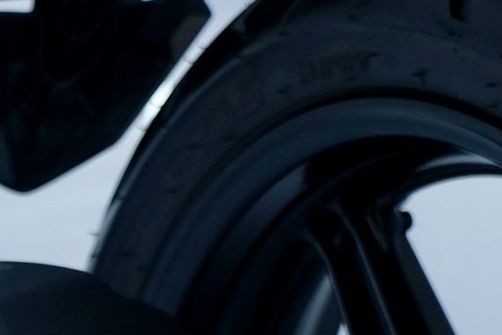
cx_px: 706
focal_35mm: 330
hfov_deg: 6.2
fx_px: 4603
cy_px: -445
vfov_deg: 4.1
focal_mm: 44.4
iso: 400
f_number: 5.6
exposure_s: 1/480
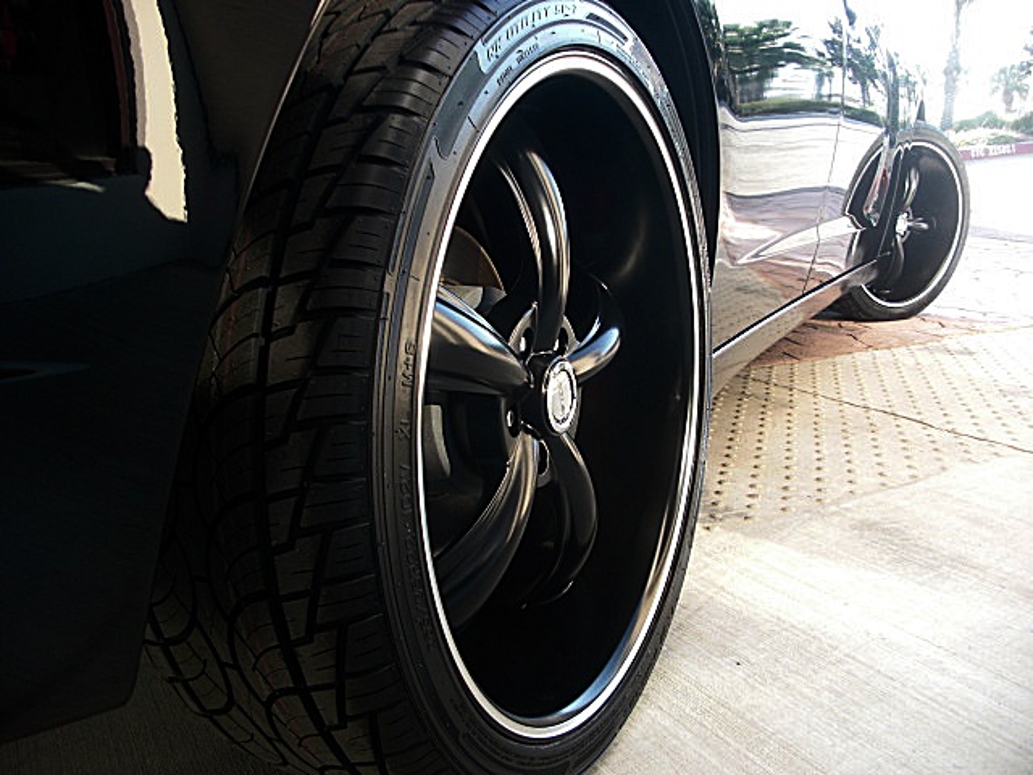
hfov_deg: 51.4
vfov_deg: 39.7
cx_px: 516
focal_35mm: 36
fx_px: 1074
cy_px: 388
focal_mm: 6.3
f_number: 2.8
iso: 100
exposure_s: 1/100
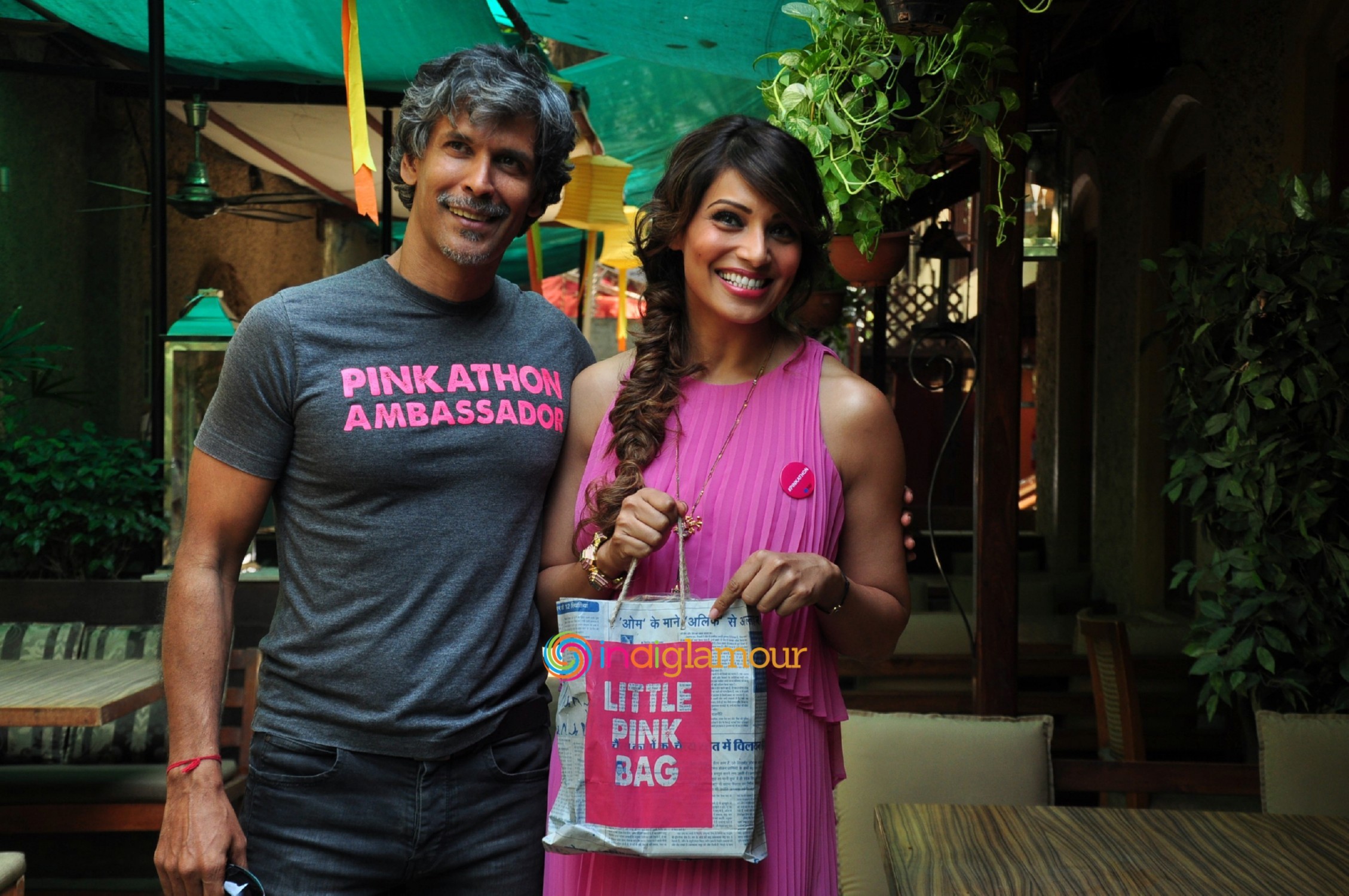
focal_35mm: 57
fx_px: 2133
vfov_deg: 23.7
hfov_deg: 35.1
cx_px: 674
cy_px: 448
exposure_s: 1/160
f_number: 6.3
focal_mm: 38
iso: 400
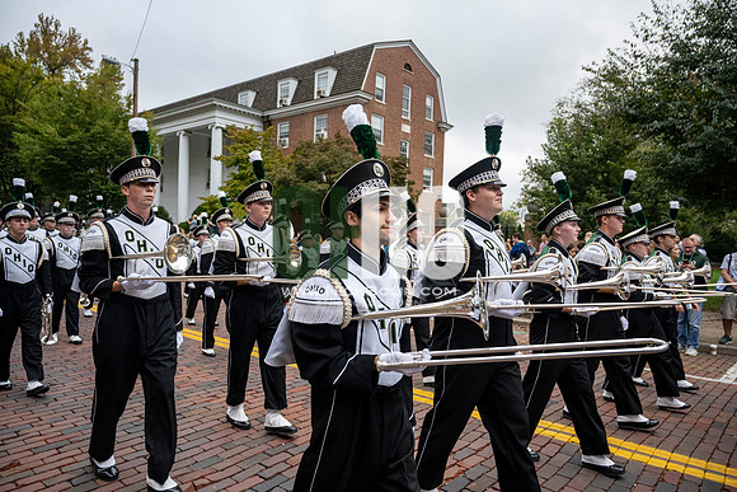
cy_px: 246
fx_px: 491
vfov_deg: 53.2
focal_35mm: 24
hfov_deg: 73.7
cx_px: 368
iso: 640
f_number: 4
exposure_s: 1/1600
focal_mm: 24
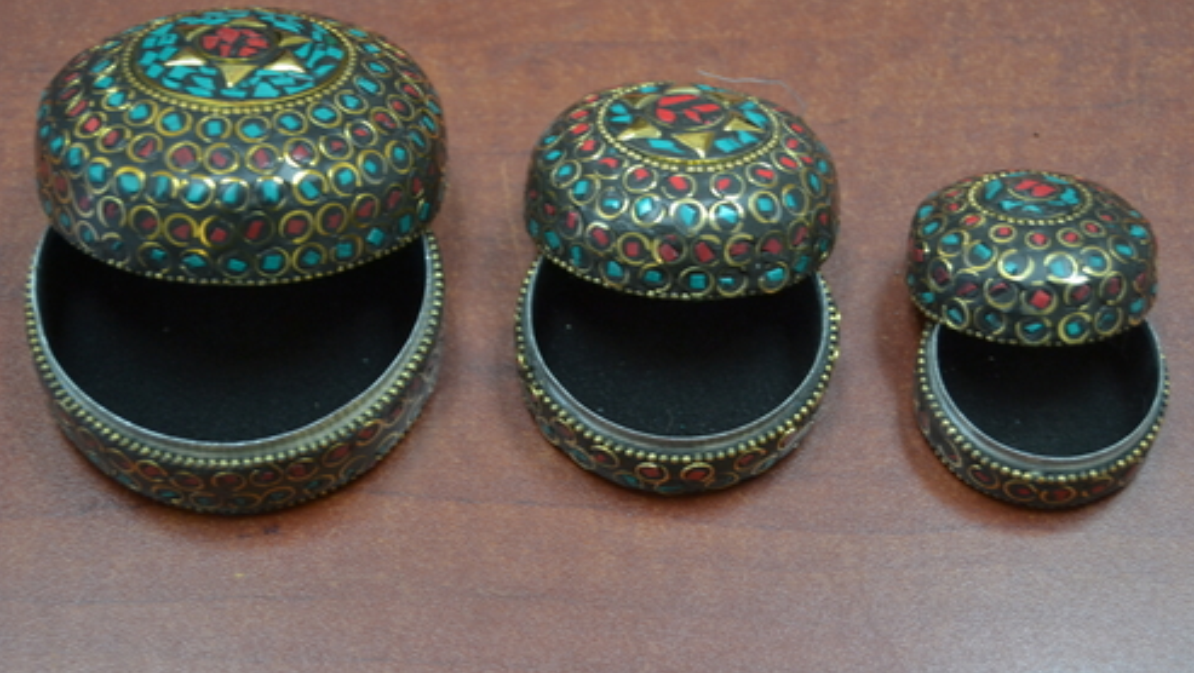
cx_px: 598
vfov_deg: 13.8
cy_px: 275
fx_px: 2773
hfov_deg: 24.3
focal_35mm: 88
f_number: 5.6
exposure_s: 1/20
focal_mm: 55
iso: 800
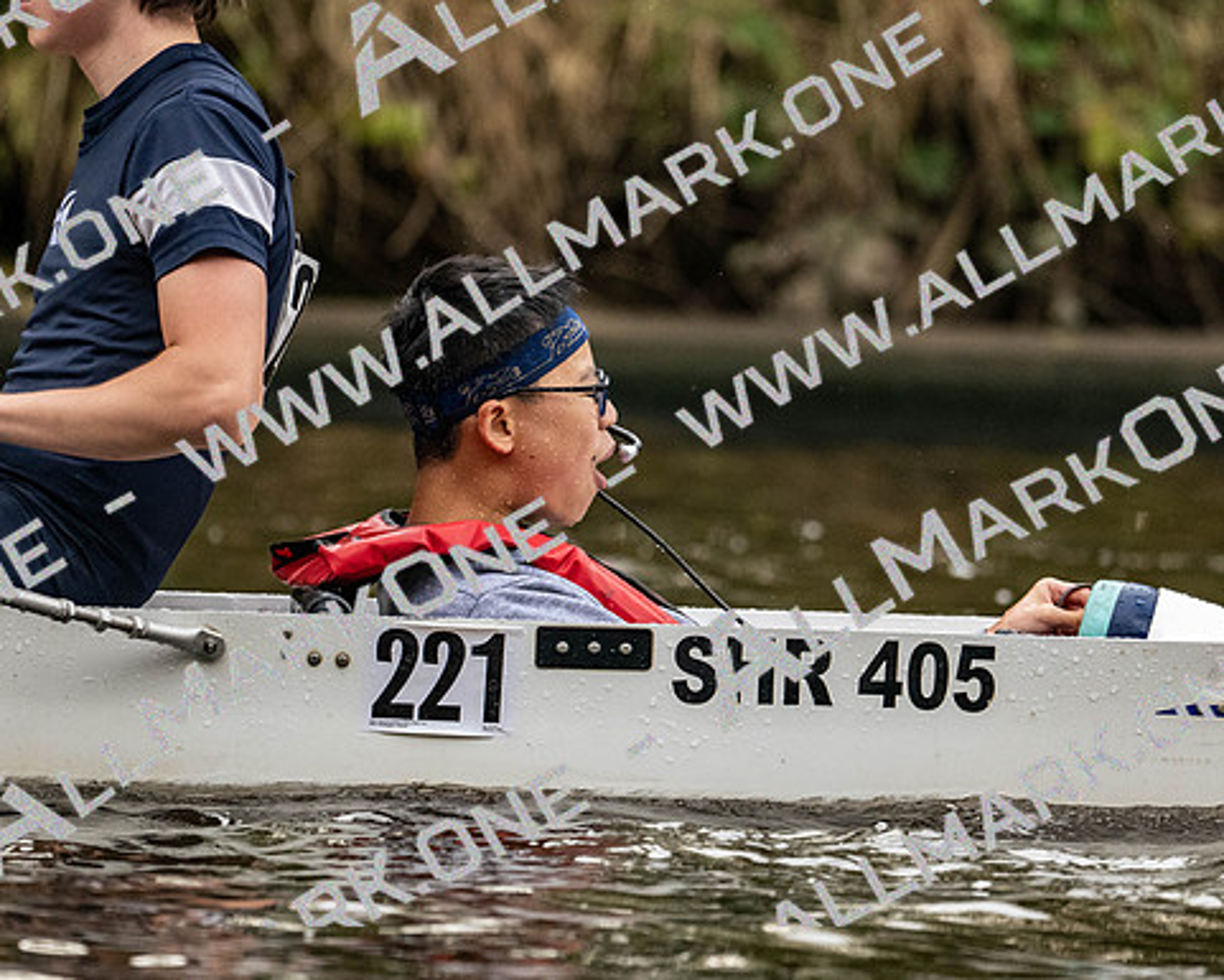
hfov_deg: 2.8
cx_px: 491
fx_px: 24638
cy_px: 490
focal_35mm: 680
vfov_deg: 2.3
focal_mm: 400
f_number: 4.5
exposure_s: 1/2500
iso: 2800
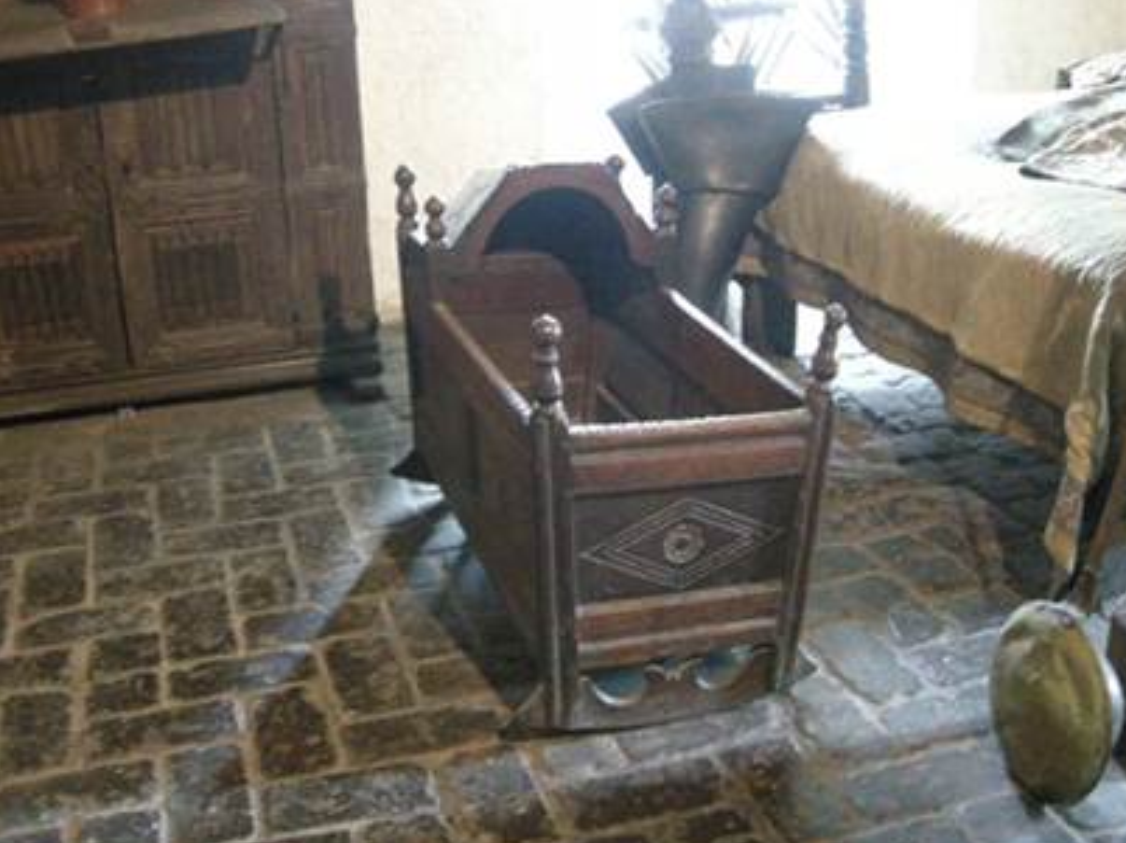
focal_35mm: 43
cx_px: 619
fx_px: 1398
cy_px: 400
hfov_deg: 43.8
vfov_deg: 33.6
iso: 800
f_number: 2.7
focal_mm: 7.5
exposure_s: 1/3.7
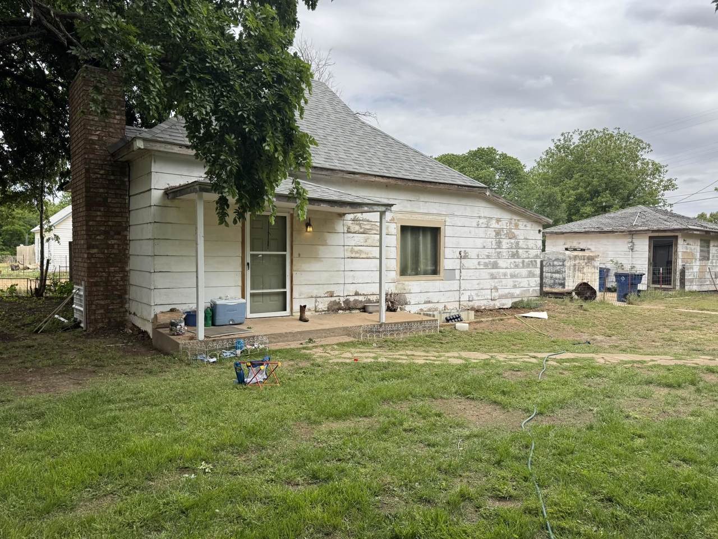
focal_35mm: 24
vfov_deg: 56.8
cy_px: 270
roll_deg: -0.4
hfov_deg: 71.6
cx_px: 359
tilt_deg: -1.9
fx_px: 498
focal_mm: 6.76
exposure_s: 1/3597
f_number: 1.78
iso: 80
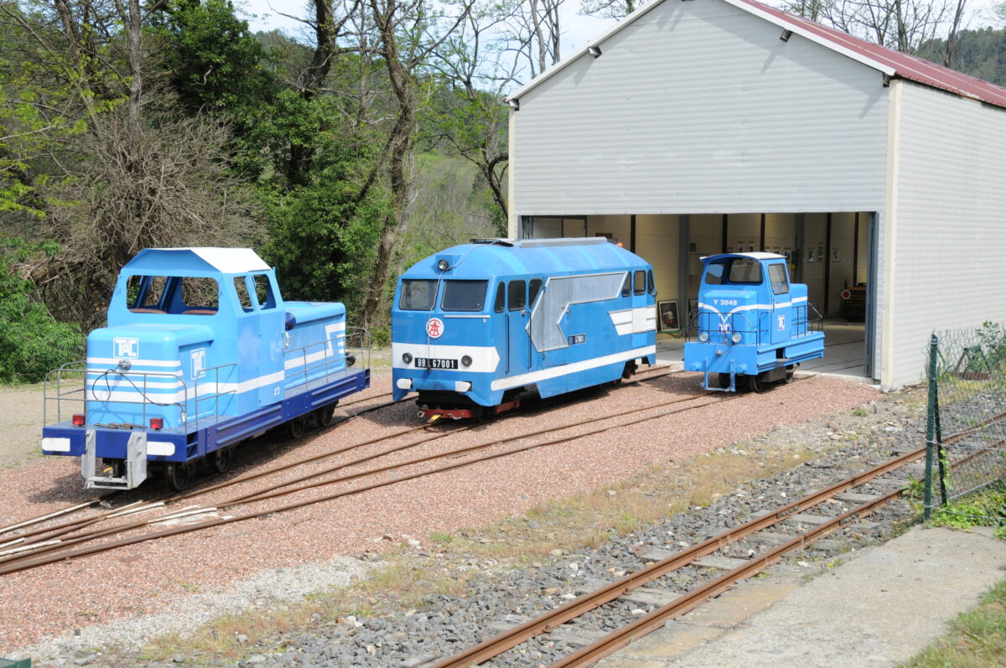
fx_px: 1340
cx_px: 503
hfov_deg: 41.2
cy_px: 334
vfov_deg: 28.0
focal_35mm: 48
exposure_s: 1/500
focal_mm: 32
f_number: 11
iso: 640
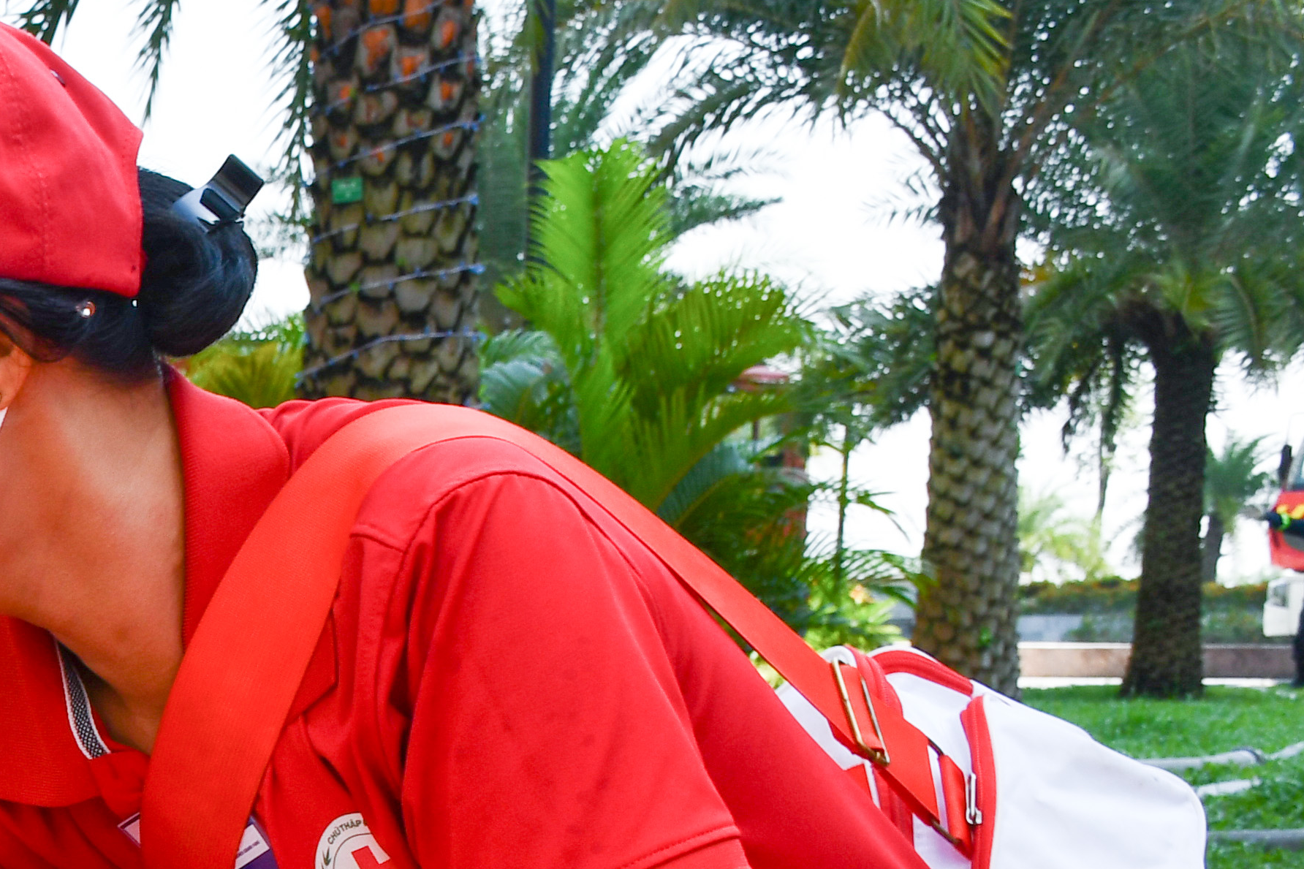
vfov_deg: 12.8
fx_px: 3730
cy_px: 1154
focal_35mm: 103
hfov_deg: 17.8
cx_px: -642
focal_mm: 22
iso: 200
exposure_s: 1/250
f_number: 6.3
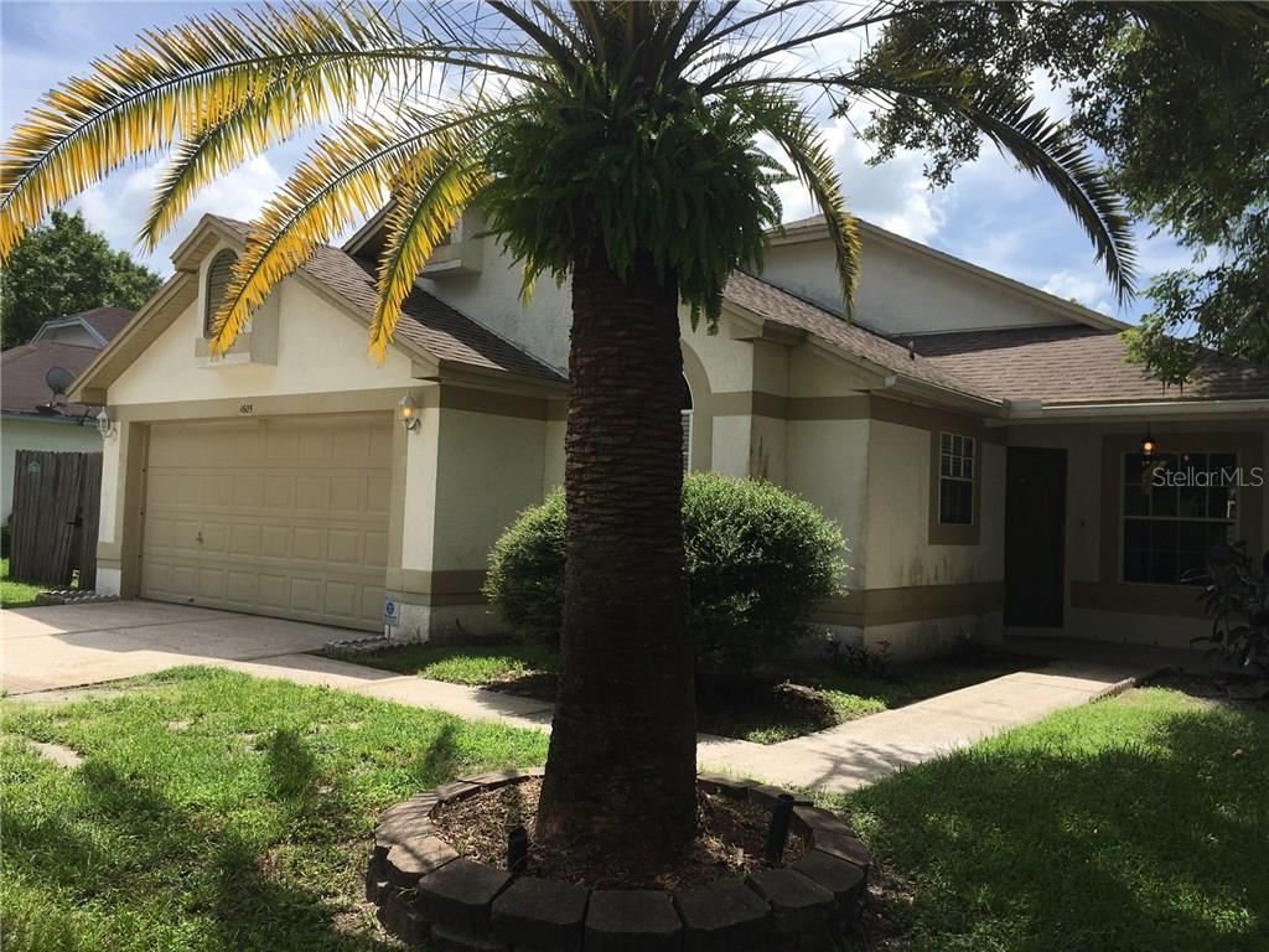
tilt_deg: +1.5
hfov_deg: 61.7
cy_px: 476
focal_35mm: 29
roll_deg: -3.9
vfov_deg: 48.2
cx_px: 634
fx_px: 1063
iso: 25
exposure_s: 1/1538
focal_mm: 4.15
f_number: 2.2
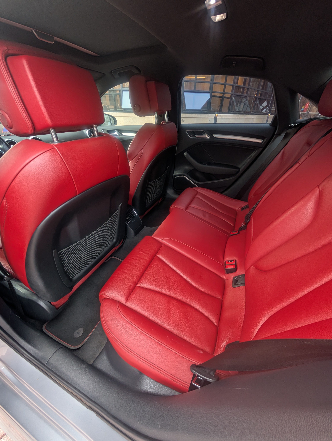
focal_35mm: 12
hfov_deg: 94.6
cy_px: 220
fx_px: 153
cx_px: 166
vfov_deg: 110.5
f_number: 1.7
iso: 110
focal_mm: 2.02
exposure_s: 1/27.9
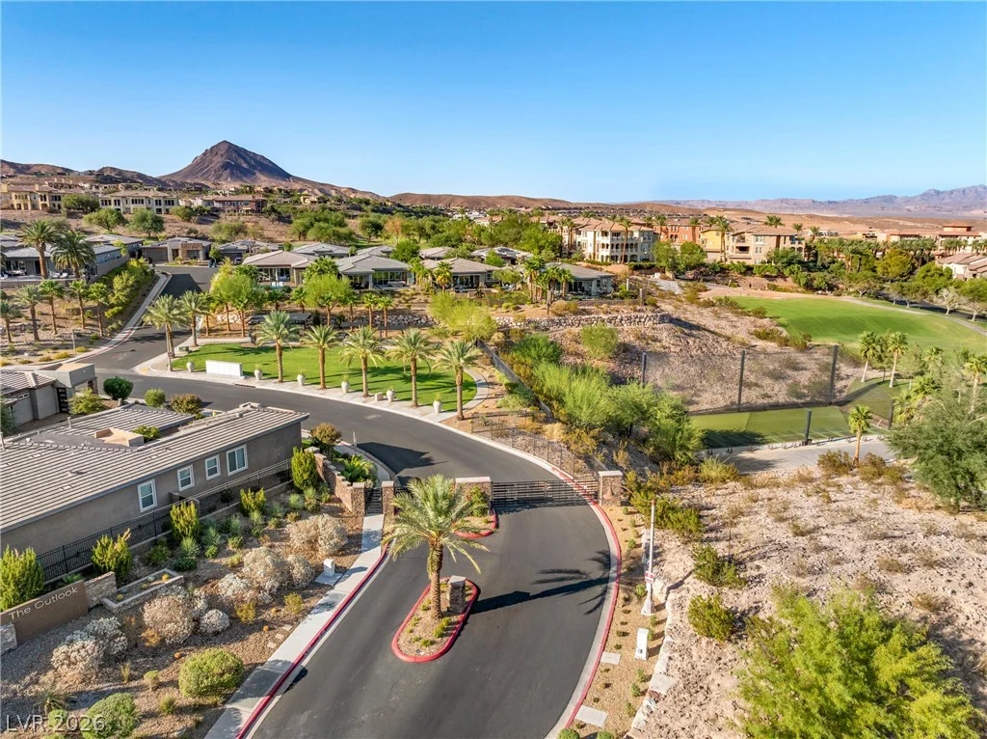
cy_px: 370
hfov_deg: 71.6
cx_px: 494
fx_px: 684
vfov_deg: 56.7
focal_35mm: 24
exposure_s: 1/200
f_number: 2.8
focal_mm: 12.29
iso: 110
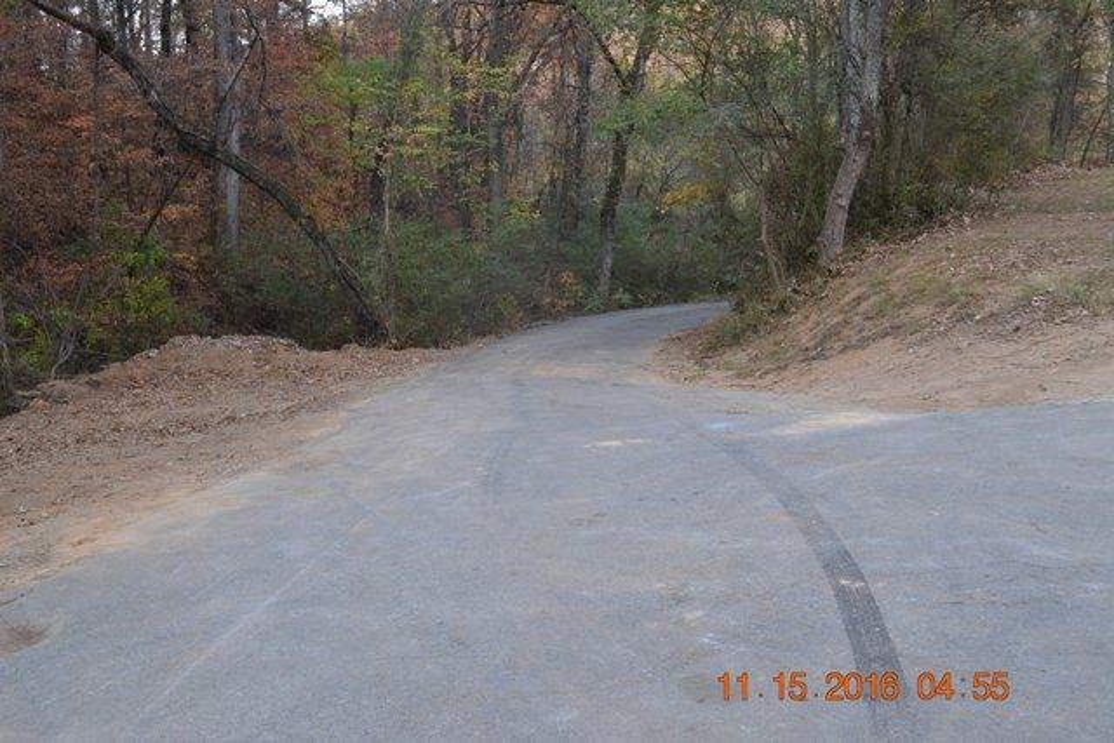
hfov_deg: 53.1
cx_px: 557
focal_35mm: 36
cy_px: 372
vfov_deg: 36.9
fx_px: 1114
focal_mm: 24
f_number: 5.6
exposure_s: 1/125
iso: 400
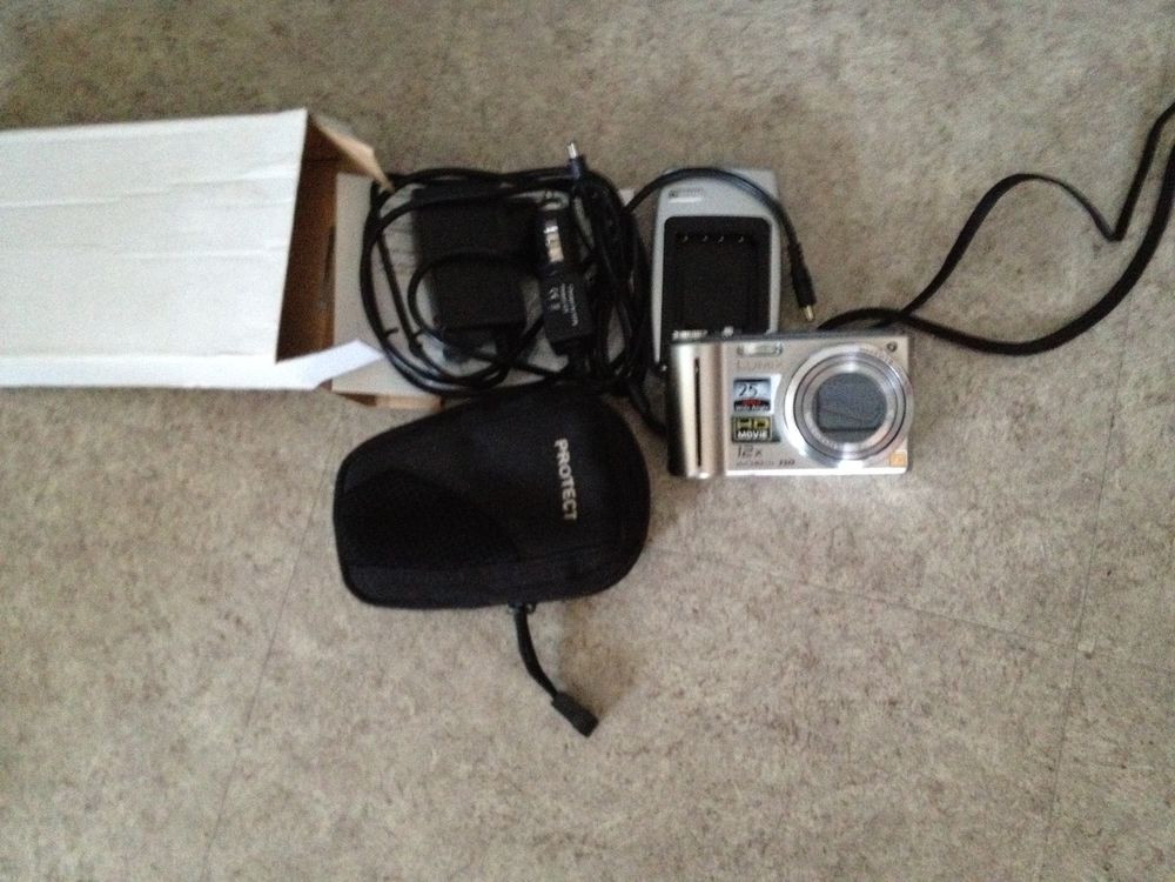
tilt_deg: -76.9
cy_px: 441
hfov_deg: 52.6
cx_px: 588
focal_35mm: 35
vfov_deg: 40.7
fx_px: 1188
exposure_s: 1/15
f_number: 2.4
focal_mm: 4.28
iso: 800
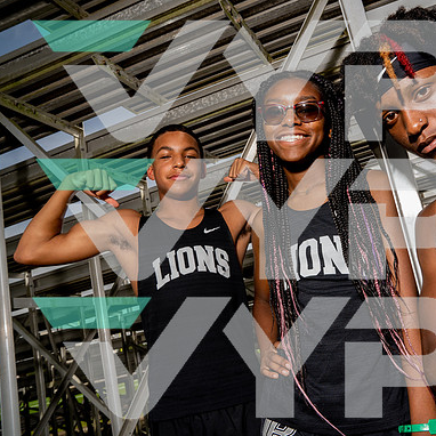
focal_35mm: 31
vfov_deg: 52.5
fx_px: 442
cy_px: 220
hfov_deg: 50.4
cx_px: 326
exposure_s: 1/125
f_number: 10
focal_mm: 24
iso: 100
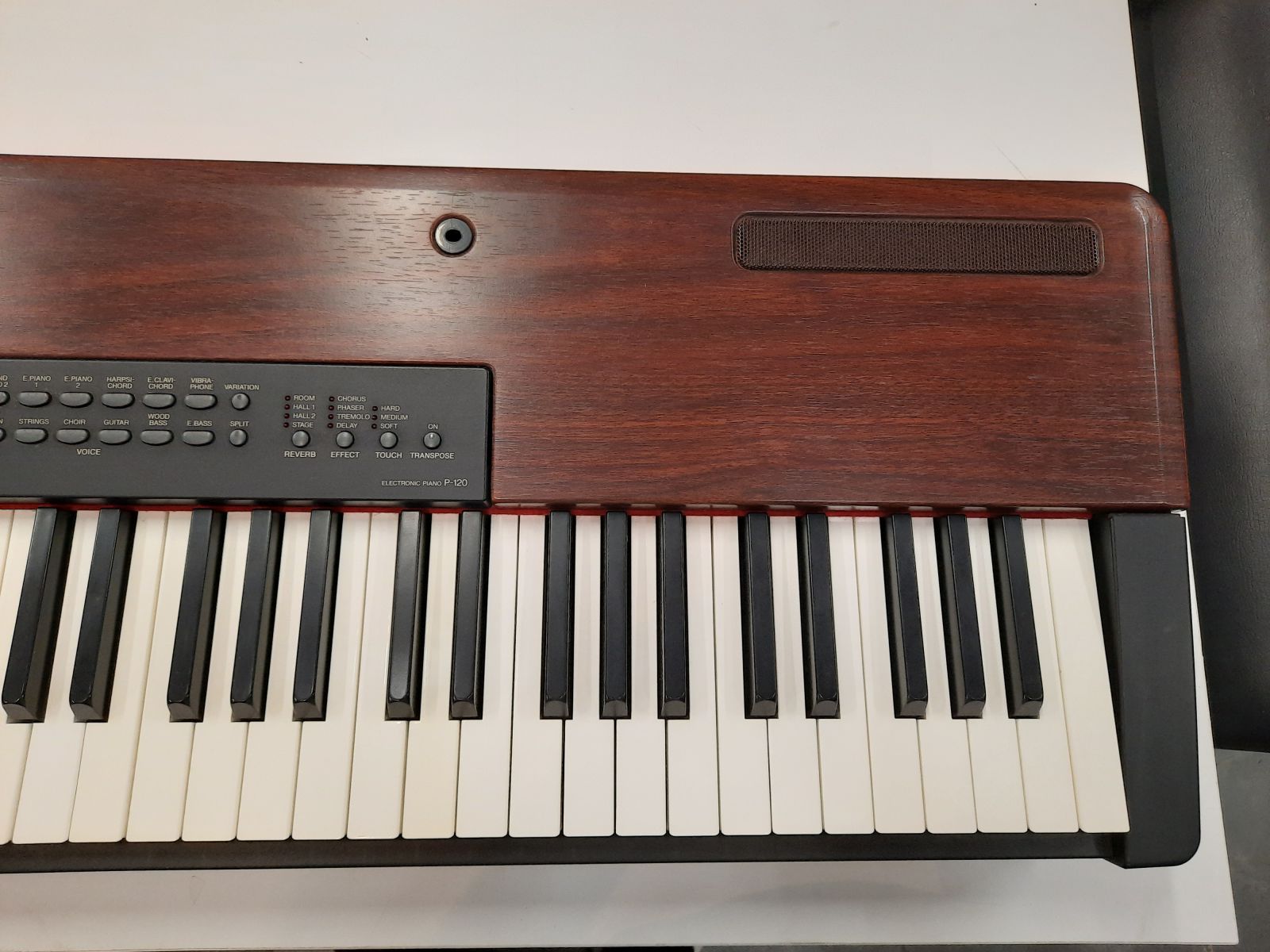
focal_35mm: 25
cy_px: 476
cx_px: 635
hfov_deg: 69.4
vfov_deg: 54.9
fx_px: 917
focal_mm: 4.6
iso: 250
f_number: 2
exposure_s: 1/60
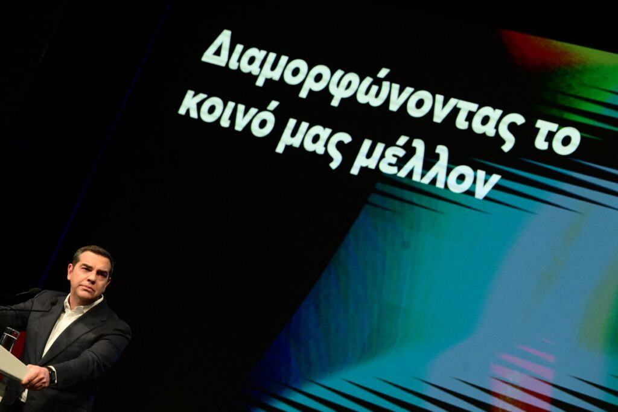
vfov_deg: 10.6
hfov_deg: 15.8
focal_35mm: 130
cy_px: 206
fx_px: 2232
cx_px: 309
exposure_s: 1/500
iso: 8000
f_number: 5.6
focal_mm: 130
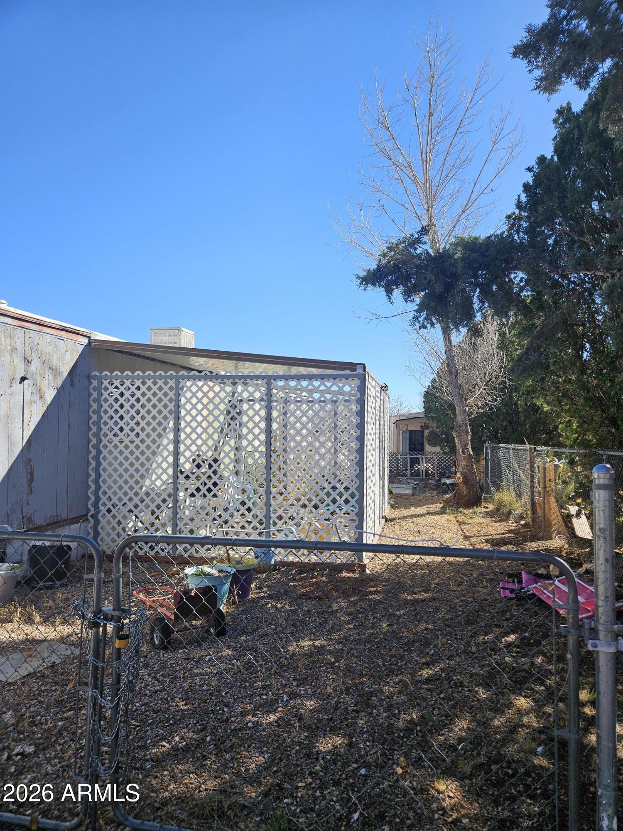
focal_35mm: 23
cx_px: 312
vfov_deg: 73.9
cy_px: 416
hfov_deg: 58.9
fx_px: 552
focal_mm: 5.4
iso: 25
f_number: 1.8
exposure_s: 1/1336
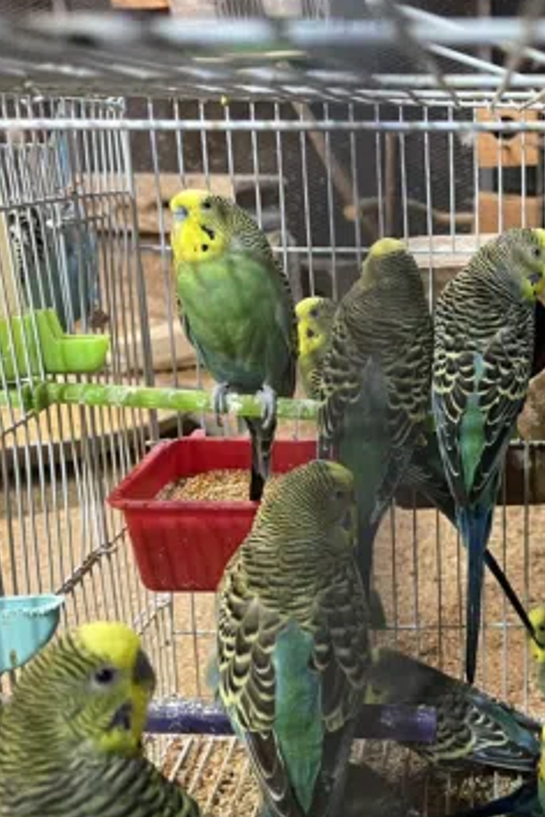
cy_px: 445
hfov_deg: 26.6
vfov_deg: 41.9
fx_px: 1067
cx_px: 584
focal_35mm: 47
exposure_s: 1/33
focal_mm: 5.1
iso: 400
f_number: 1.6
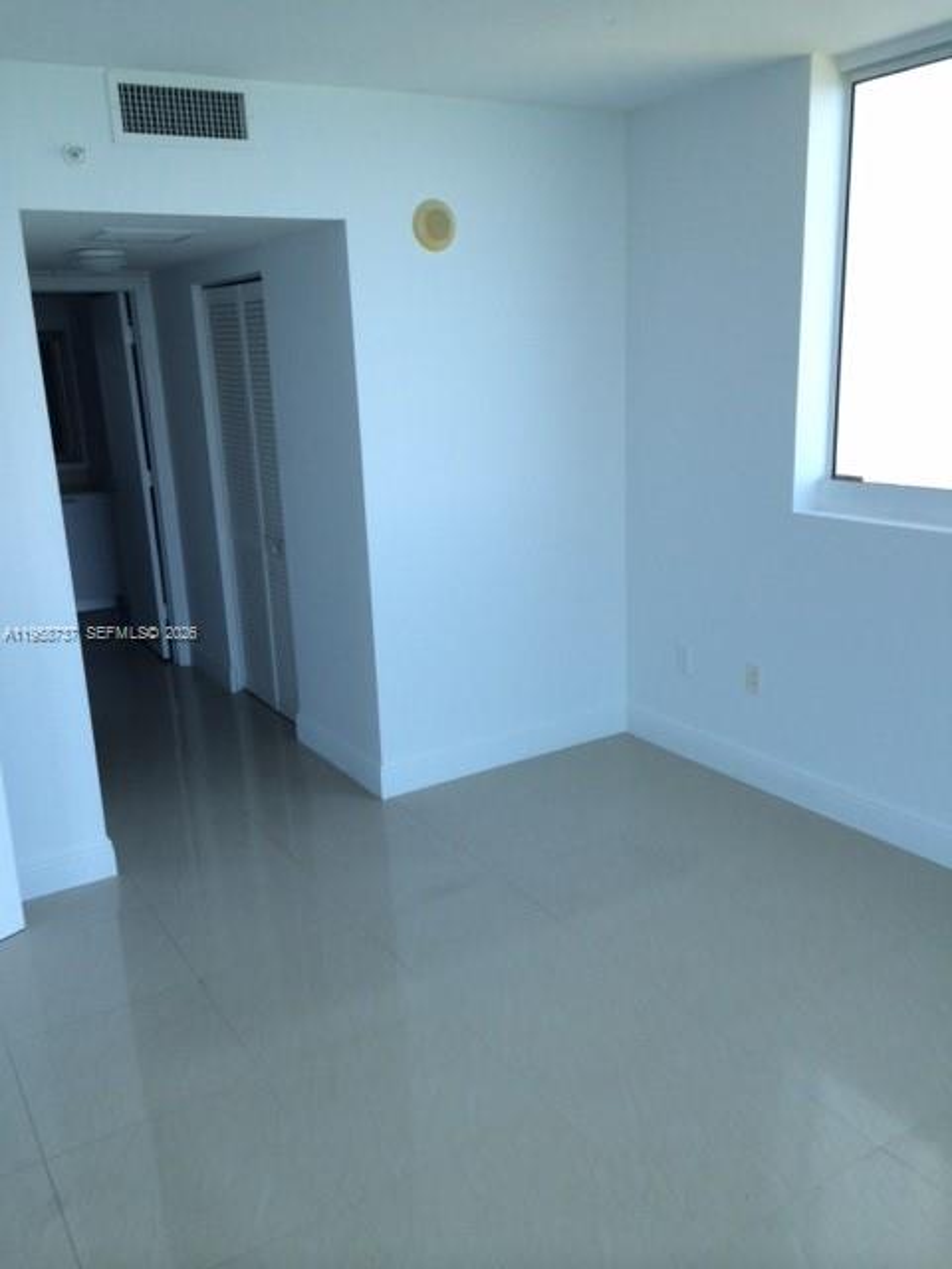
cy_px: 634
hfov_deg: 46.8
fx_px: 1100
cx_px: 476
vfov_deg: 60.0
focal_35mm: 30
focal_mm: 4.12
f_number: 2.2
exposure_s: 1/120
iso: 40
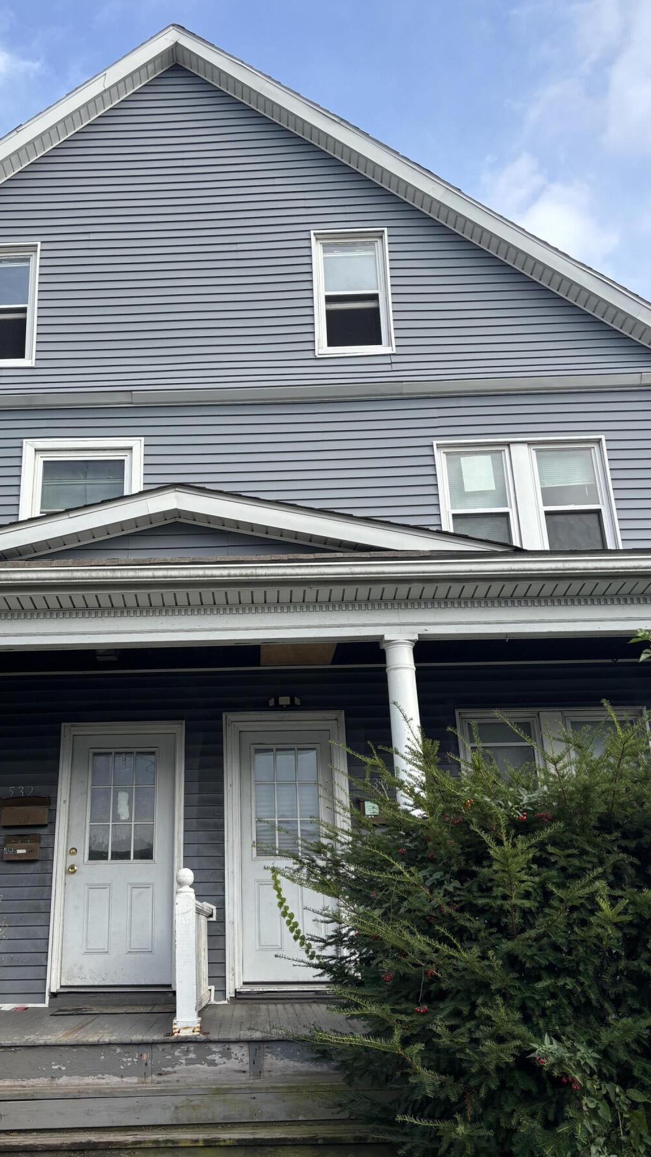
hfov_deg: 36.3
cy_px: 590
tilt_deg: +18.2
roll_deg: -0.1
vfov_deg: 61.0
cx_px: 222
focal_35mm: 32
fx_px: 982
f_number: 1.6
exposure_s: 1/1616
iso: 50
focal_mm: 5.96
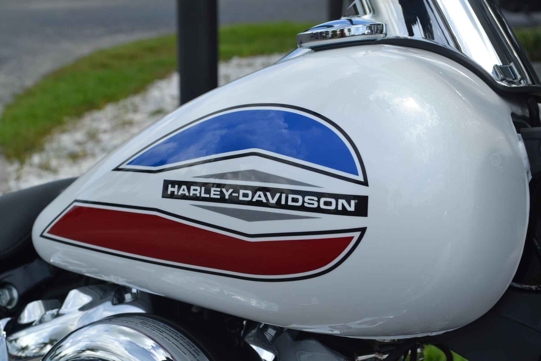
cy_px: 180
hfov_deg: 29.2
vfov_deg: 19.7
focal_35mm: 69
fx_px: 1037
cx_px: 270
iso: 100
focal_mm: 46
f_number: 8
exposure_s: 1/250
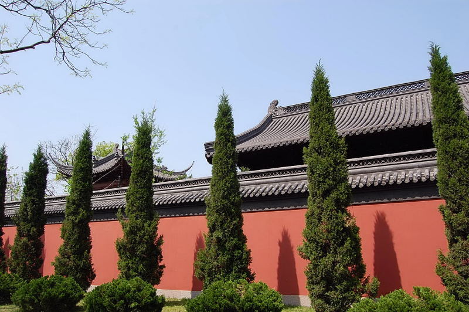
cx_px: 234
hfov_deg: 67.4
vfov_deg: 47.9
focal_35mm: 27
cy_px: 156
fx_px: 351
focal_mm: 18
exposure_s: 1/250
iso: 200
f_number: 8
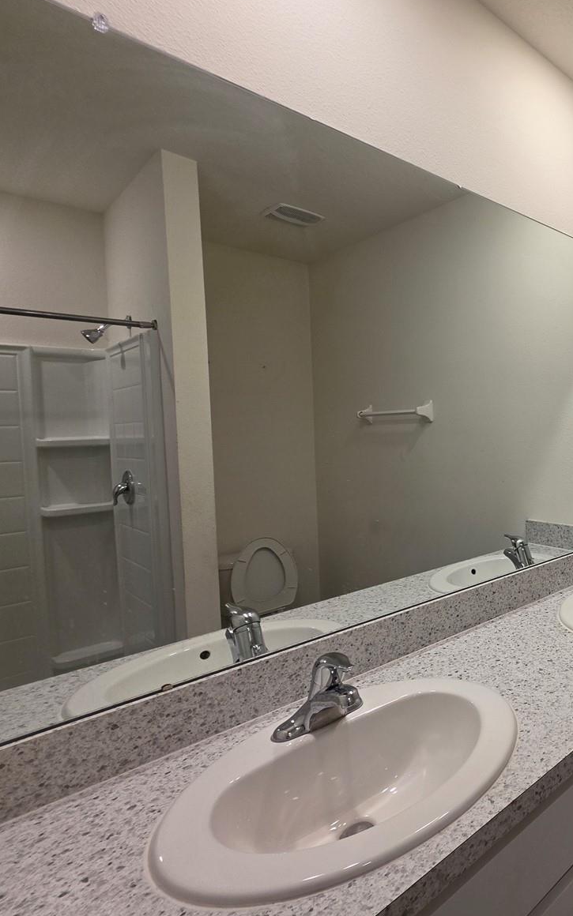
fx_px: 475
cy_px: 449
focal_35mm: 19
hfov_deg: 47.9
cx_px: 606
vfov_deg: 88.0
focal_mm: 2.2
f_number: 1.9
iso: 80
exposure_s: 1/120
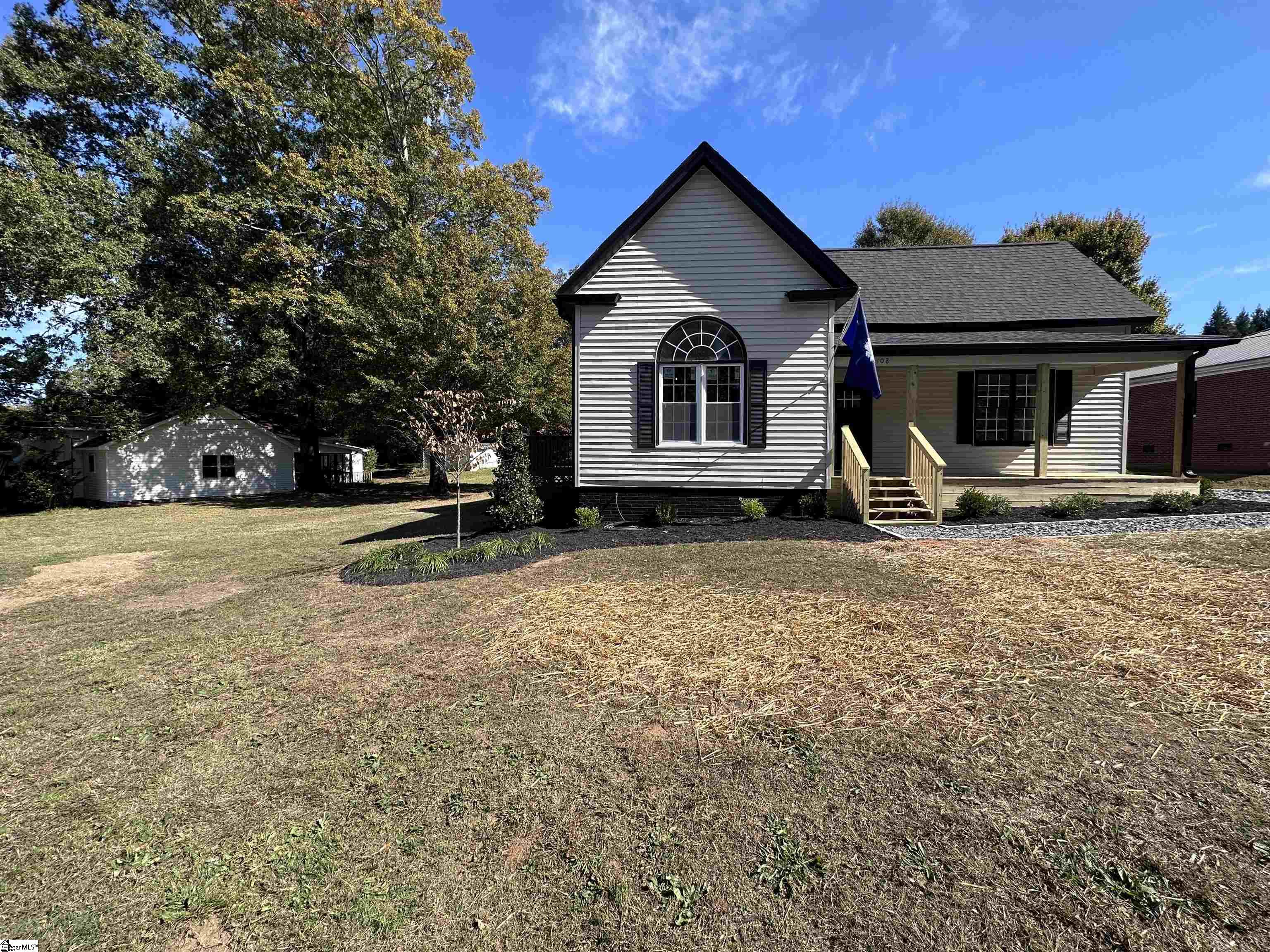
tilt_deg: -2.4
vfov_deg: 85.7
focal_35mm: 14
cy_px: 476
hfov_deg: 102.1
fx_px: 514
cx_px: 635
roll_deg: +0.0
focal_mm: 2.22
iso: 50
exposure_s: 1/1125
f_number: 2.2
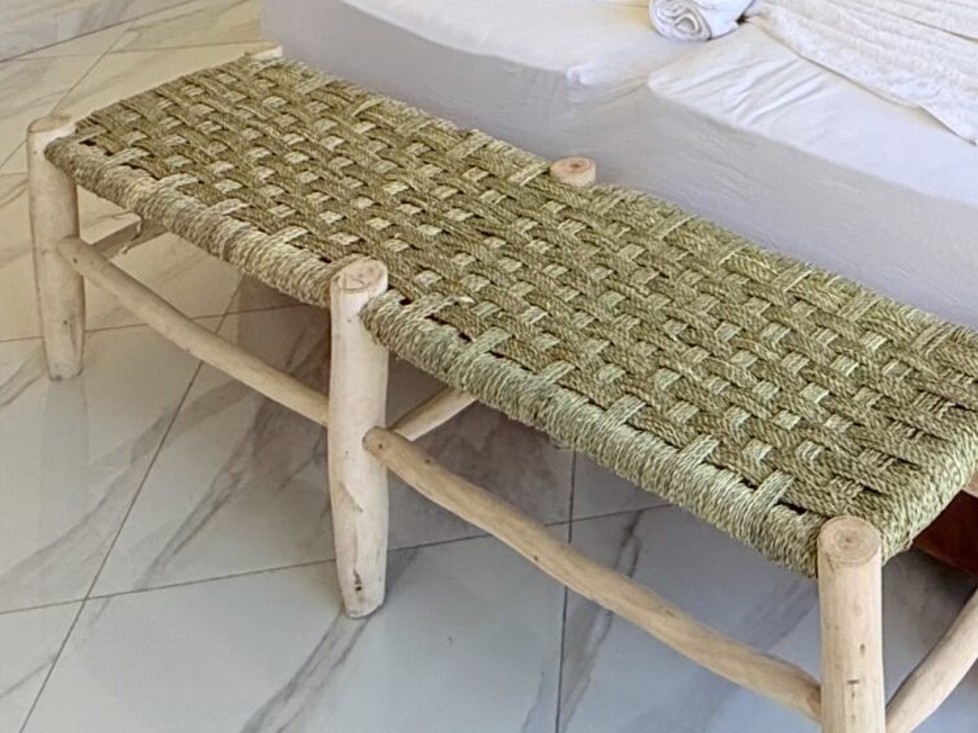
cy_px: -450
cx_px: 961
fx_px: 1356
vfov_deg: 22.7
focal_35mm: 48
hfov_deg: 36.0
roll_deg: -1.0
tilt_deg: -3.1
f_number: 2.2
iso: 50
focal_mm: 2.22
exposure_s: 1/142
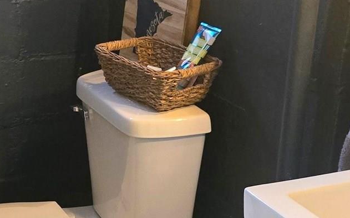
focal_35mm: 89
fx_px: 849
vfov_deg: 14.6
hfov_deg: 23.0
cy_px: 174
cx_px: 67
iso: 1250
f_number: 1.8
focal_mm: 5.4
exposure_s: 1/40
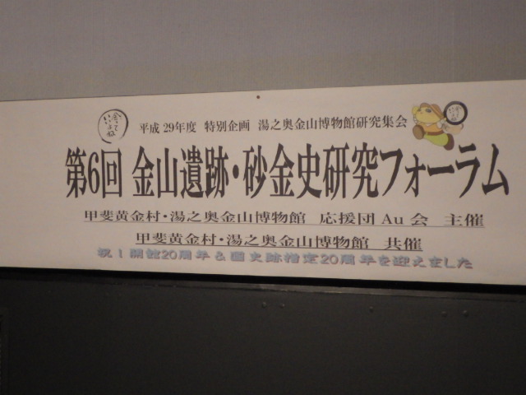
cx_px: 263
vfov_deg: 22.3
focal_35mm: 66
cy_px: 198
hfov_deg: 29.4
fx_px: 1003
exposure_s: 1/80
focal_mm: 11.8
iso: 1250
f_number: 3.8
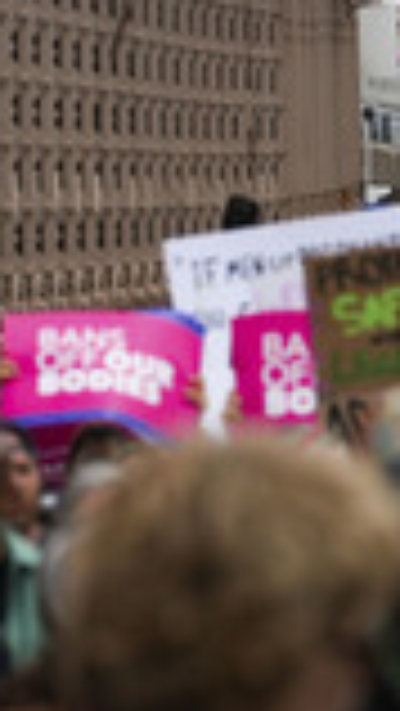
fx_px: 22414
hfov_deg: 1.0
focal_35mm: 1190
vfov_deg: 1.8
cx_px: 589
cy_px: 238
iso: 640
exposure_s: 1/1000
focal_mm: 400
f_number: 13
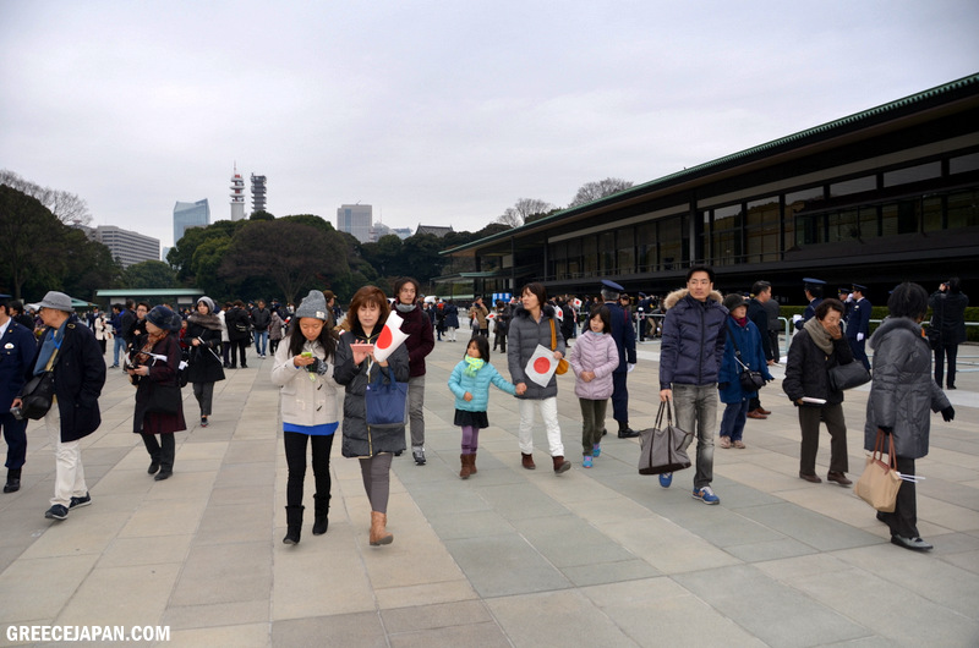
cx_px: 490
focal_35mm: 27
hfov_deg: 67.5
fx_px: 733
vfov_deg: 47.7
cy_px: 324
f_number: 4
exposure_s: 1/250
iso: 125
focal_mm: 18
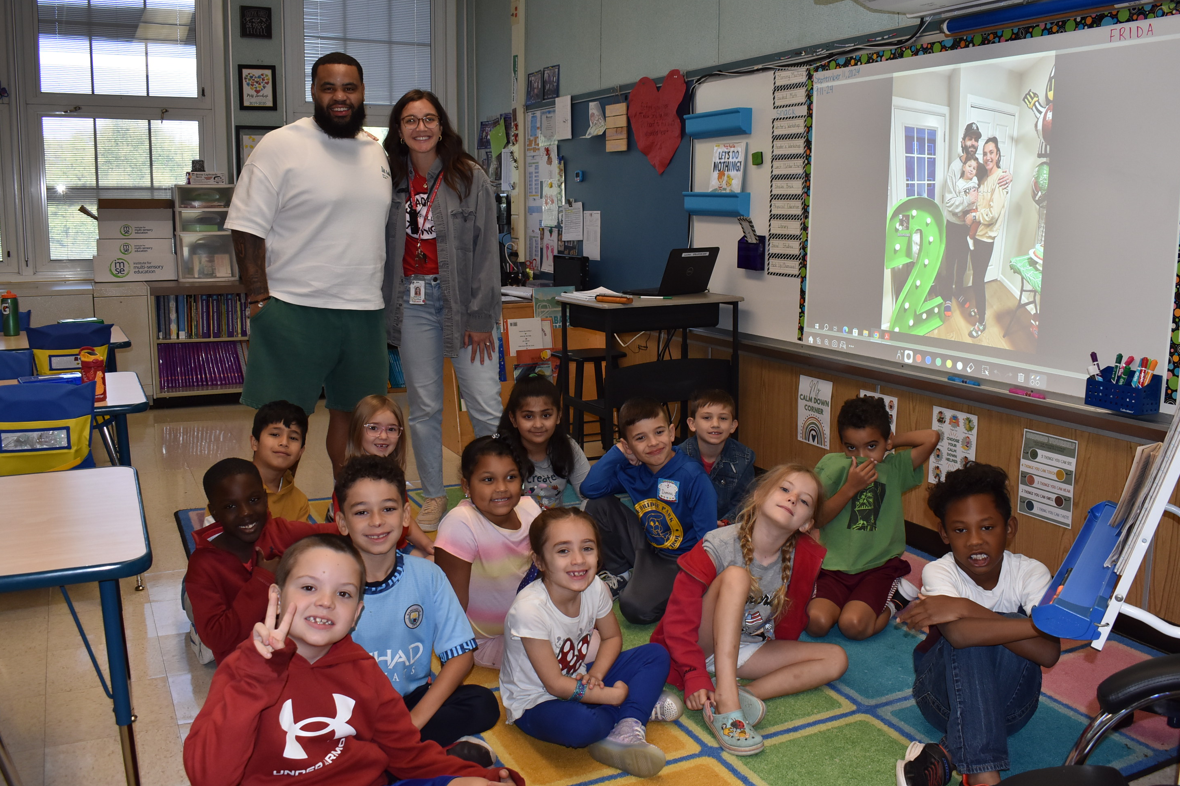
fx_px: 1066
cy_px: 385
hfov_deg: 57.9
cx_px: 606
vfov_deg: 40.5
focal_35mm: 33
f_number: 5.6
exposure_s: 1/125
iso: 720
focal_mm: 21
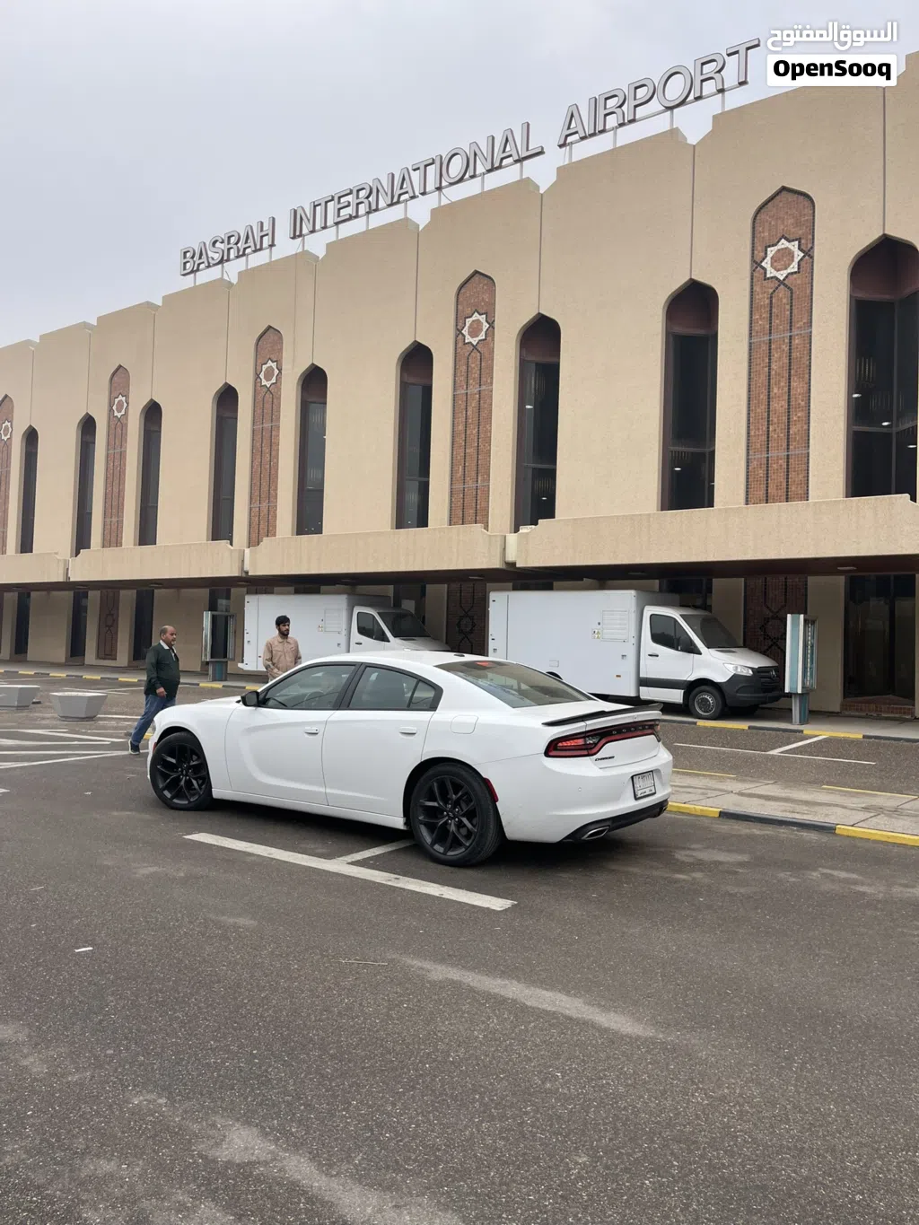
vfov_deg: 69.4
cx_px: 460
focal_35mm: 25
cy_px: 612
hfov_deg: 54.9
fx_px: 885
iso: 32
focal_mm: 5.1
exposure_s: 1/1164
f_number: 1.6
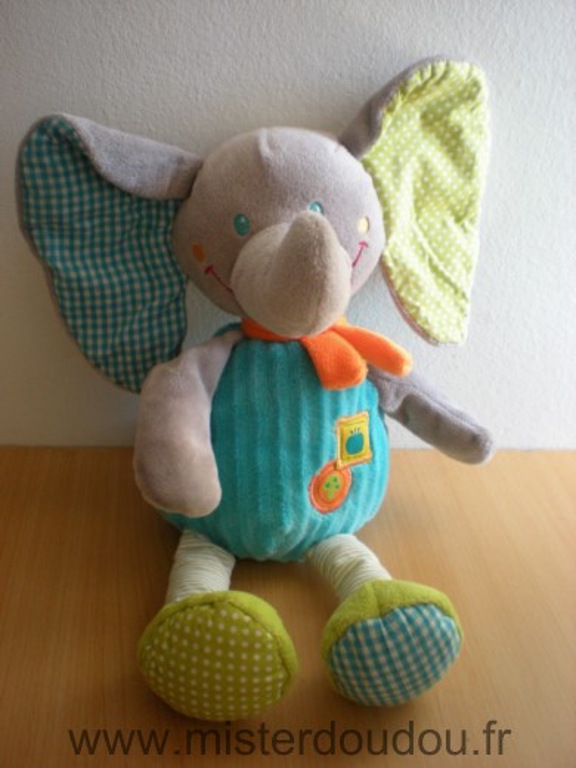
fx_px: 843
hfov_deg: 37.7
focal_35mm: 38
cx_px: 288
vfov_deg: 49.0
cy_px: 384
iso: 200
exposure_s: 1/23.2
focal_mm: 6.3
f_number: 3.1
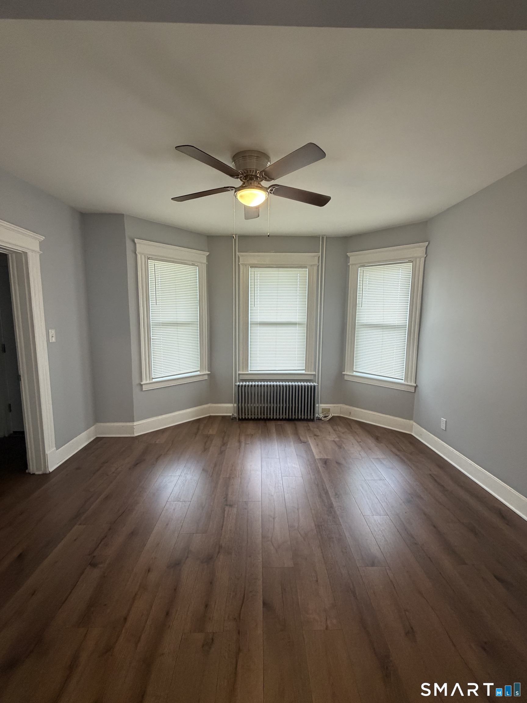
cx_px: 264
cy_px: 352
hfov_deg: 85.7
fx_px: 284
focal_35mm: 14
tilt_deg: -6.6
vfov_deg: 102.1
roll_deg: -1.1
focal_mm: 2.22
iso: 320
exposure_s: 1/60
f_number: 2.2
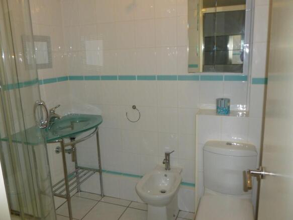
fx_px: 237
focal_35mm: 28
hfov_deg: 63.5
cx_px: 146
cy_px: 110
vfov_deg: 49.7
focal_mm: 5
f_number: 3.3
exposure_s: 1/60
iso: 125
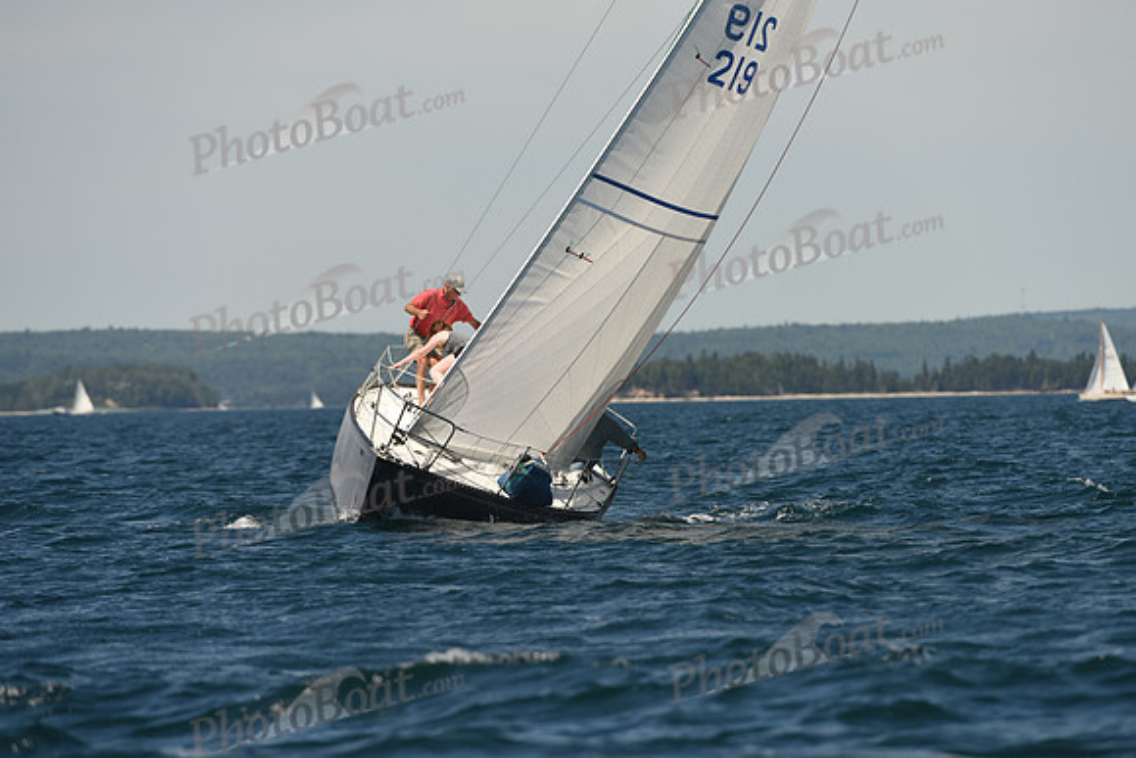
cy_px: 379
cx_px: 568
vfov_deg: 3.4
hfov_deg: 5.2
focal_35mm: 400
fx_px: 12625
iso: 250
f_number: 6.3
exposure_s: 1/1000
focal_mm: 400
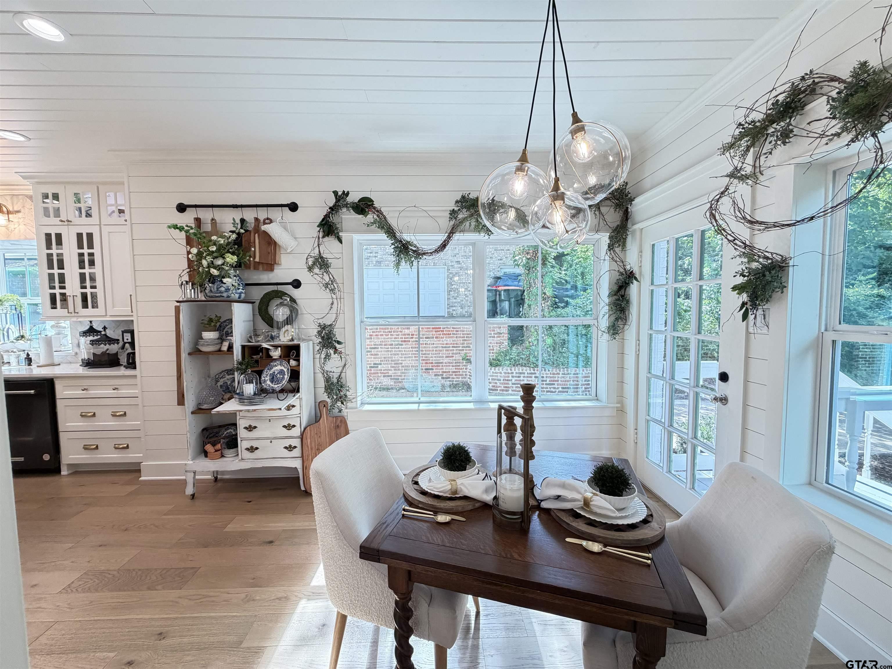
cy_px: 334
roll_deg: +0.7
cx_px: 446
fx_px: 361
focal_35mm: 14
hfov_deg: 102.1
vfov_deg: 85.7
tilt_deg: -3.7
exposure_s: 1/120
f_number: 2.2
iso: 320
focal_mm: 2.22
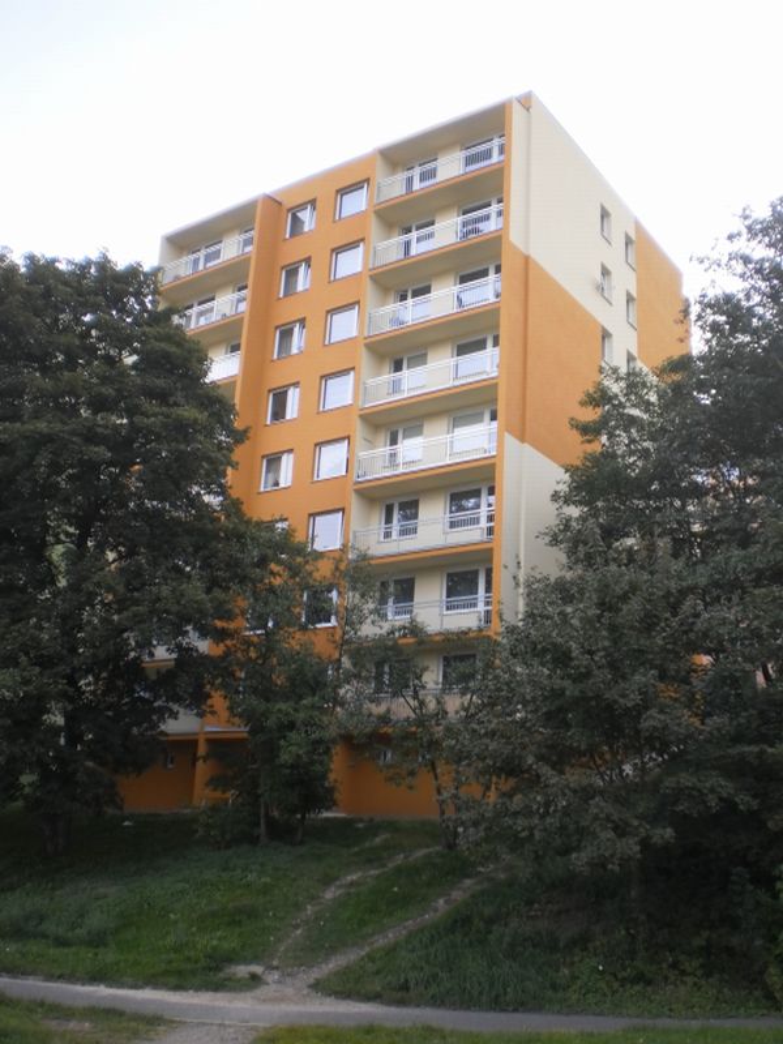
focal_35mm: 36
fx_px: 1086
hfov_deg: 39.7
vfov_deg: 51.4
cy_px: 522
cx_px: 392
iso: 100
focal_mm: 6.3
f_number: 3.1
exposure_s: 1/160
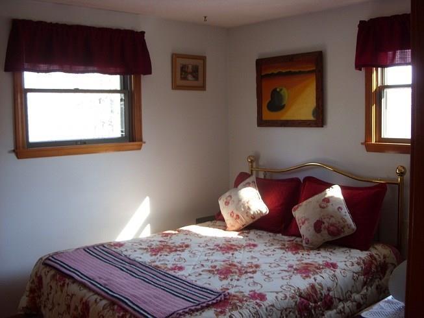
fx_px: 466
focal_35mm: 38
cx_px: 212
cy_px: 159
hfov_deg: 49.0
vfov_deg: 37.7
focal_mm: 6.3
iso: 100
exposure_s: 1/30
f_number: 2.8
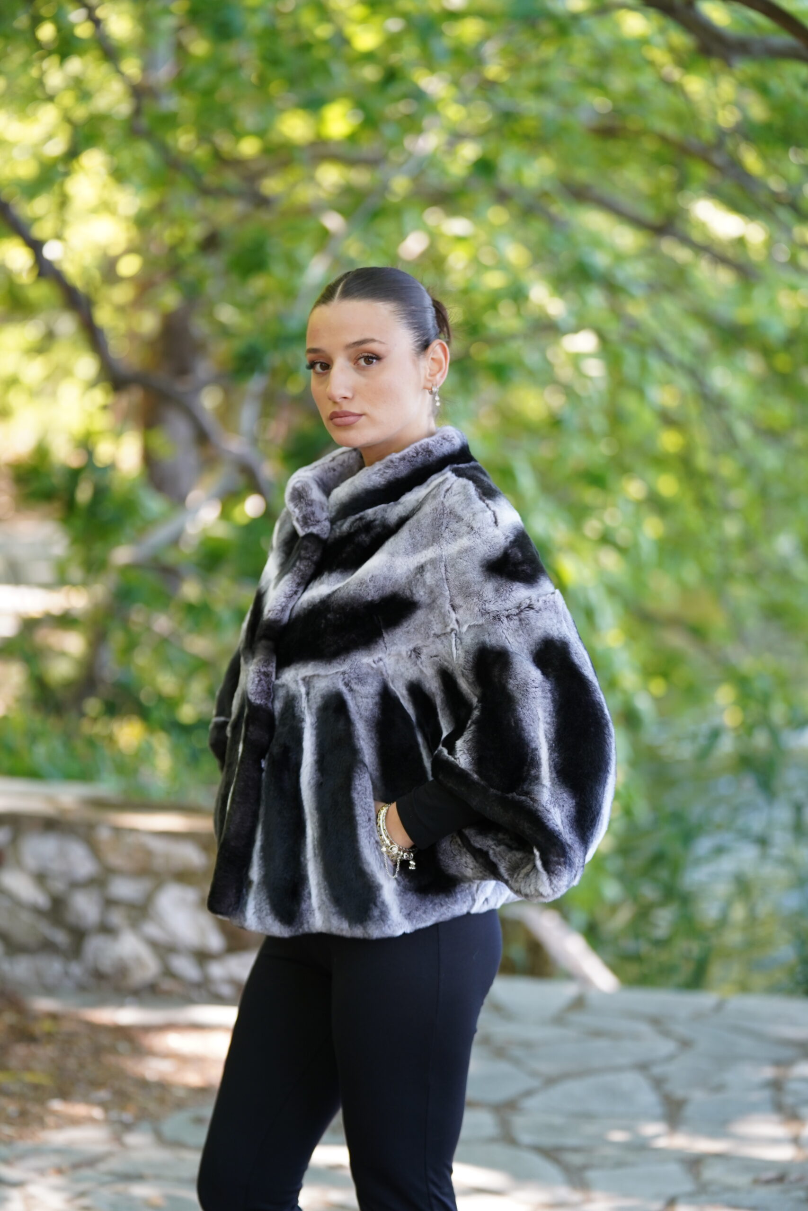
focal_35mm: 79
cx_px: 404
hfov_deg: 17.3
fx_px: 2659
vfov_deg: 25.7
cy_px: 606
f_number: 2.8
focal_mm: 79
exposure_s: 1/320
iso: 640
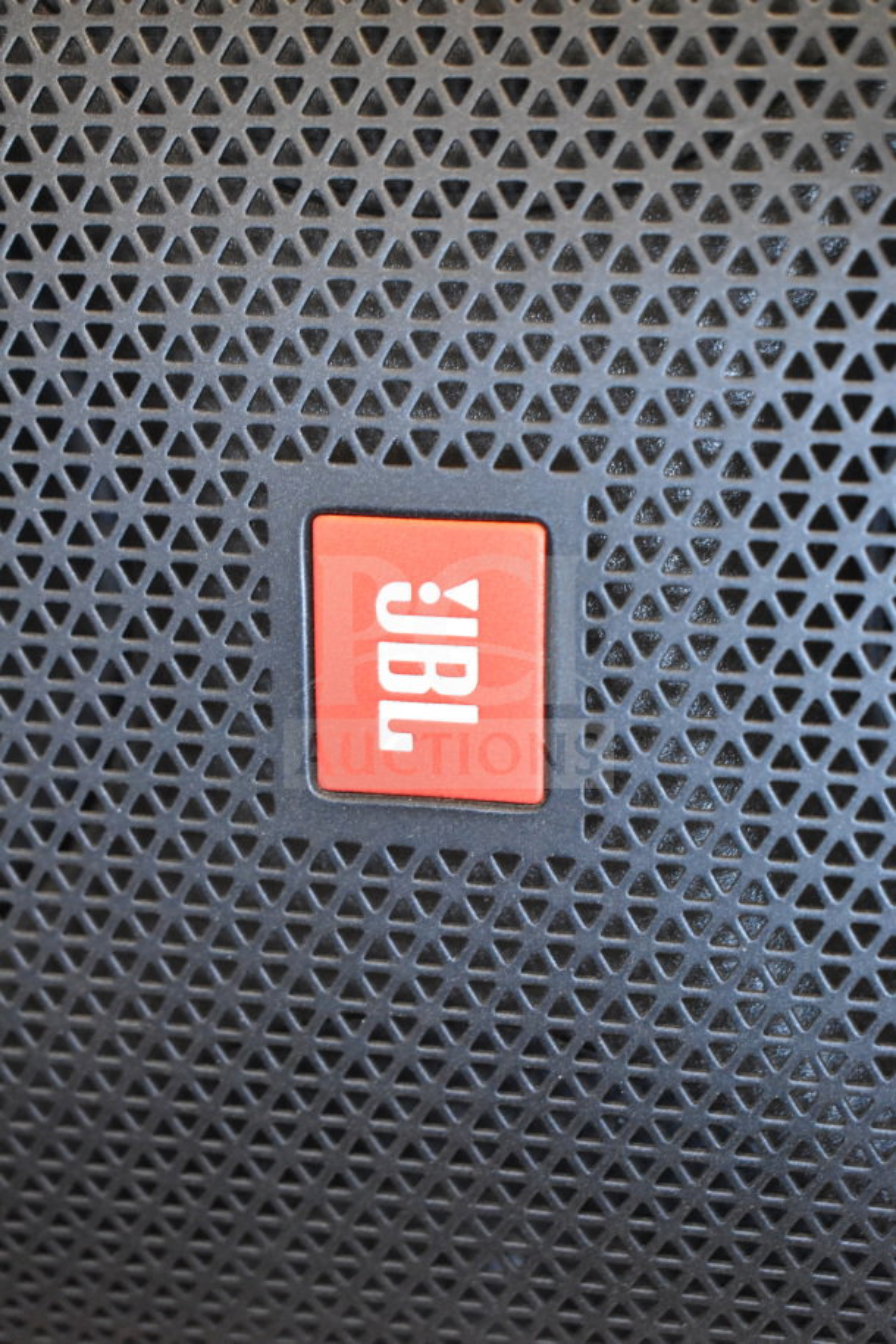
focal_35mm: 69
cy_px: 672
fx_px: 2576
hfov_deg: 19.7
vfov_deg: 29.2
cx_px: 448
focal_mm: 46
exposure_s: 1/80
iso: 5600
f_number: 5.3
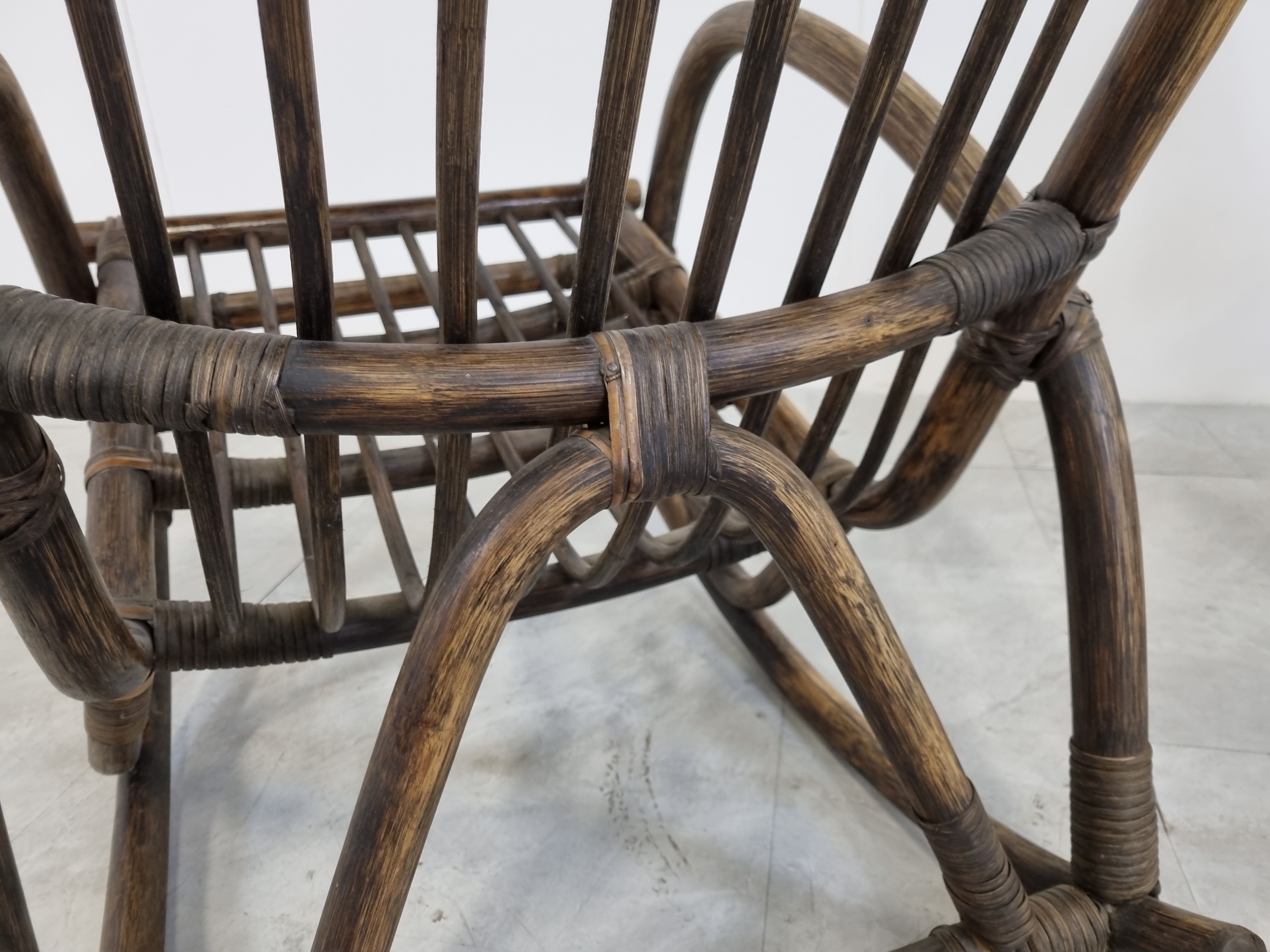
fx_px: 954
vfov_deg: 53.1
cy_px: 476
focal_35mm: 26
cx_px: 635
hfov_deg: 67.3
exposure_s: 1/50
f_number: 1.8
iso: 200
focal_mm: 5.4
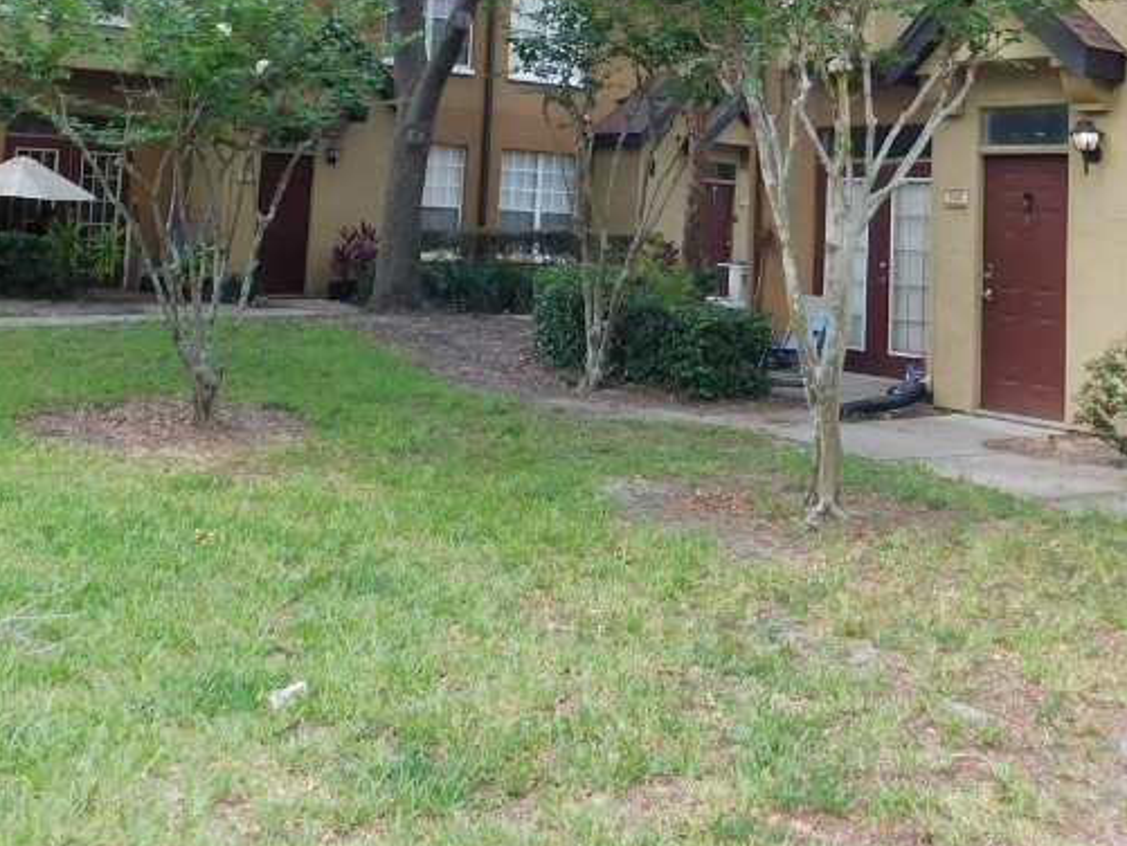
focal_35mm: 47
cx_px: 628
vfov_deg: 29.0
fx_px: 1531
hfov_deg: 40.4
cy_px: 7
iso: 125
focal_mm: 4
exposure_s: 1/100
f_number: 3
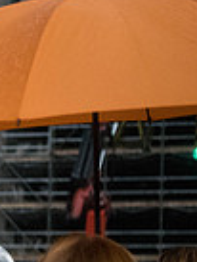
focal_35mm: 204
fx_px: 1546
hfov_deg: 6.9
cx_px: -254
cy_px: 317
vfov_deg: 9.6
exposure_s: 1/4000
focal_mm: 50
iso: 10000
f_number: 2.8
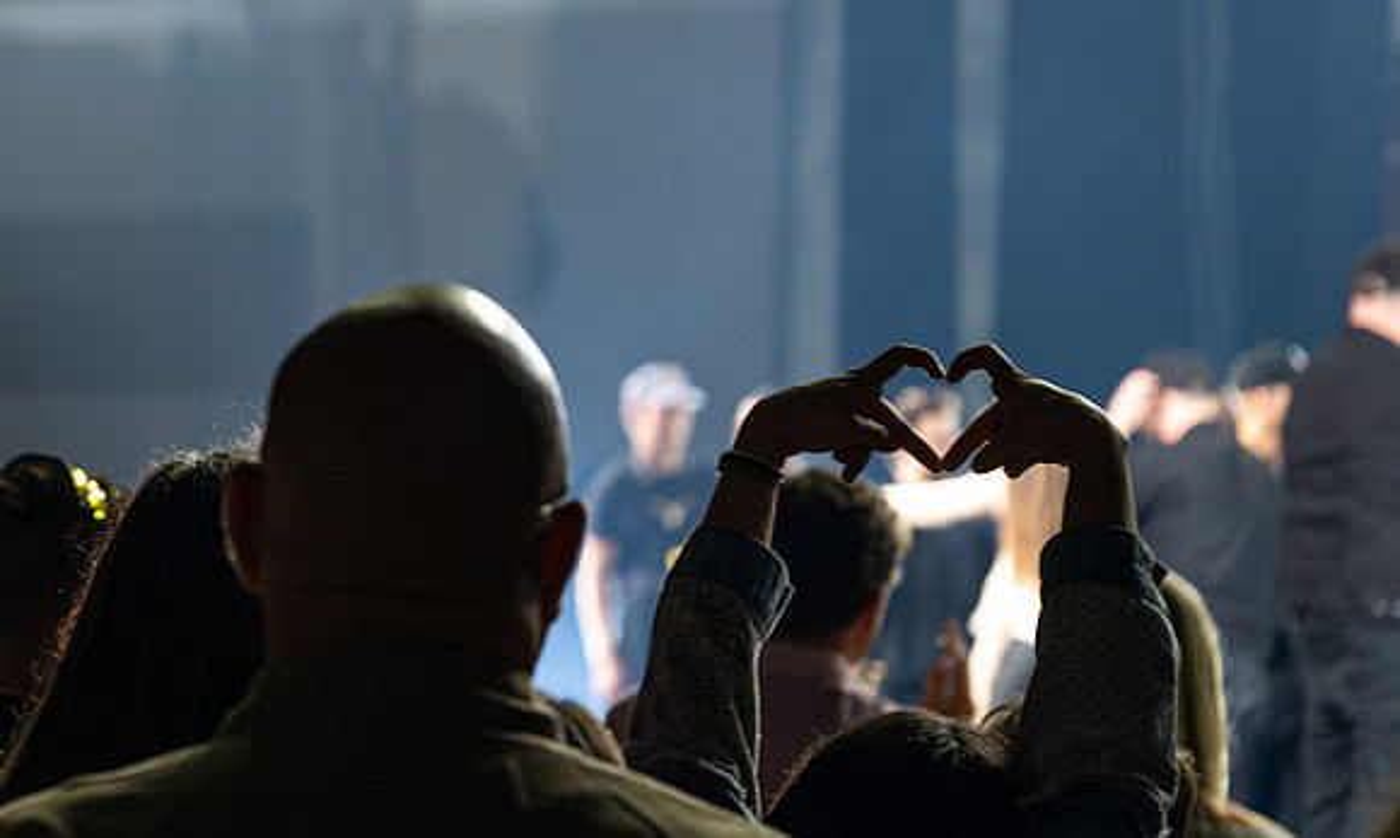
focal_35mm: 158
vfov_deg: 8.0
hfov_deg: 13.2
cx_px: 39
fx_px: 5975
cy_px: 104
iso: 800
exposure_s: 1/125
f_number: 2.8
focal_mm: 70
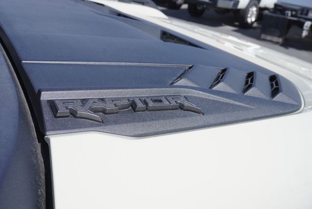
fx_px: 364
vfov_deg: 32.0
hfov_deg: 46.4
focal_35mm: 42
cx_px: 156
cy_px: 104
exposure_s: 1/125
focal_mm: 28
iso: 100
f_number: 10
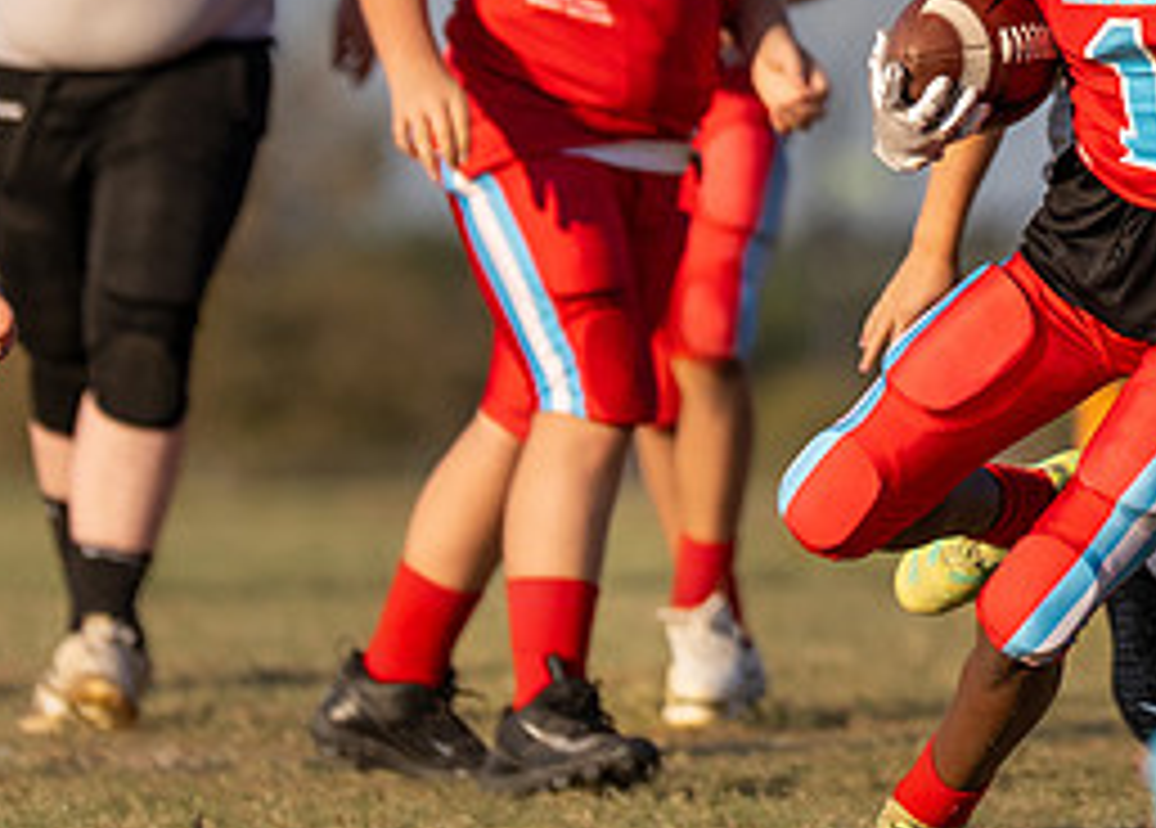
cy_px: -88
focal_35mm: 899
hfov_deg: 2.2
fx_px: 29539
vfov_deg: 1.6
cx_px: 1273
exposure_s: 1/2500
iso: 125
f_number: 3.2
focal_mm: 200
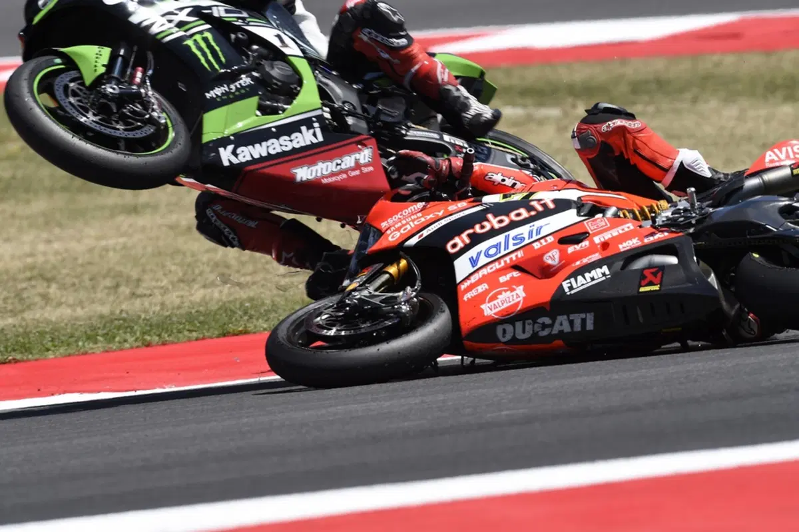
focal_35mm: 500
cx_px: 400
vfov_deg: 2.7
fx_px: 11092
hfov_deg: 4.1
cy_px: 266
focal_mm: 500
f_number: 9
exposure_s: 1/1000
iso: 320
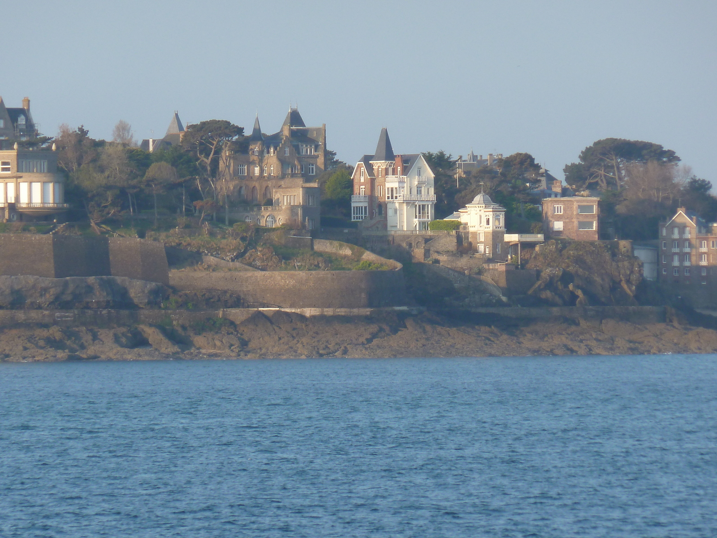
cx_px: 358
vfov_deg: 3.7
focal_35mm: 399
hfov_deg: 5.0
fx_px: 8264
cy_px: 269
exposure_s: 1/160
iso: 80
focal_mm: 49.2
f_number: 4.9
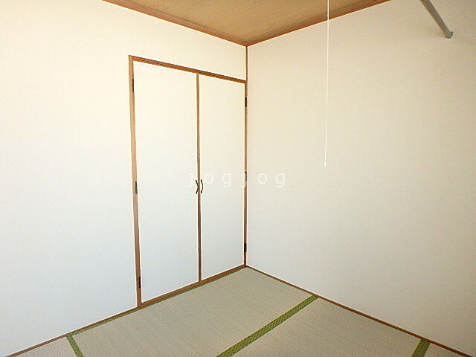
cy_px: 178
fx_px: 289
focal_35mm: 21
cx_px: 238
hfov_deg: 79.0
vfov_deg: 63.4
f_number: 3.5
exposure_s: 1/125
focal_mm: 3.7
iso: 320
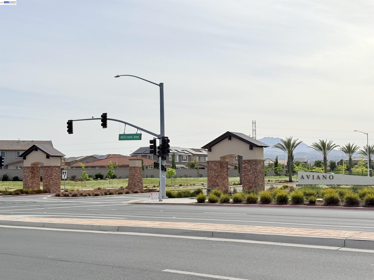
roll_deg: +1.0
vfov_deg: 30.3
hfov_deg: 39.7
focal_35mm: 48
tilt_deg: +4.3
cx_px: 187
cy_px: 140
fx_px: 519
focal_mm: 6.76
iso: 50
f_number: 1.78
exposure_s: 1/11364
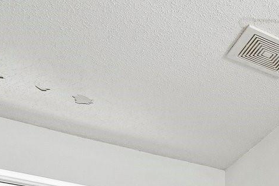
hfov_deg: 25.0
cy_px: 365
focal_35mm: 65
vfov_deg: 16.4
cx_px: 398
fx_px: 504
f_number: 8
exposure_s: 1/30
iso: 320
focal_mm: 10
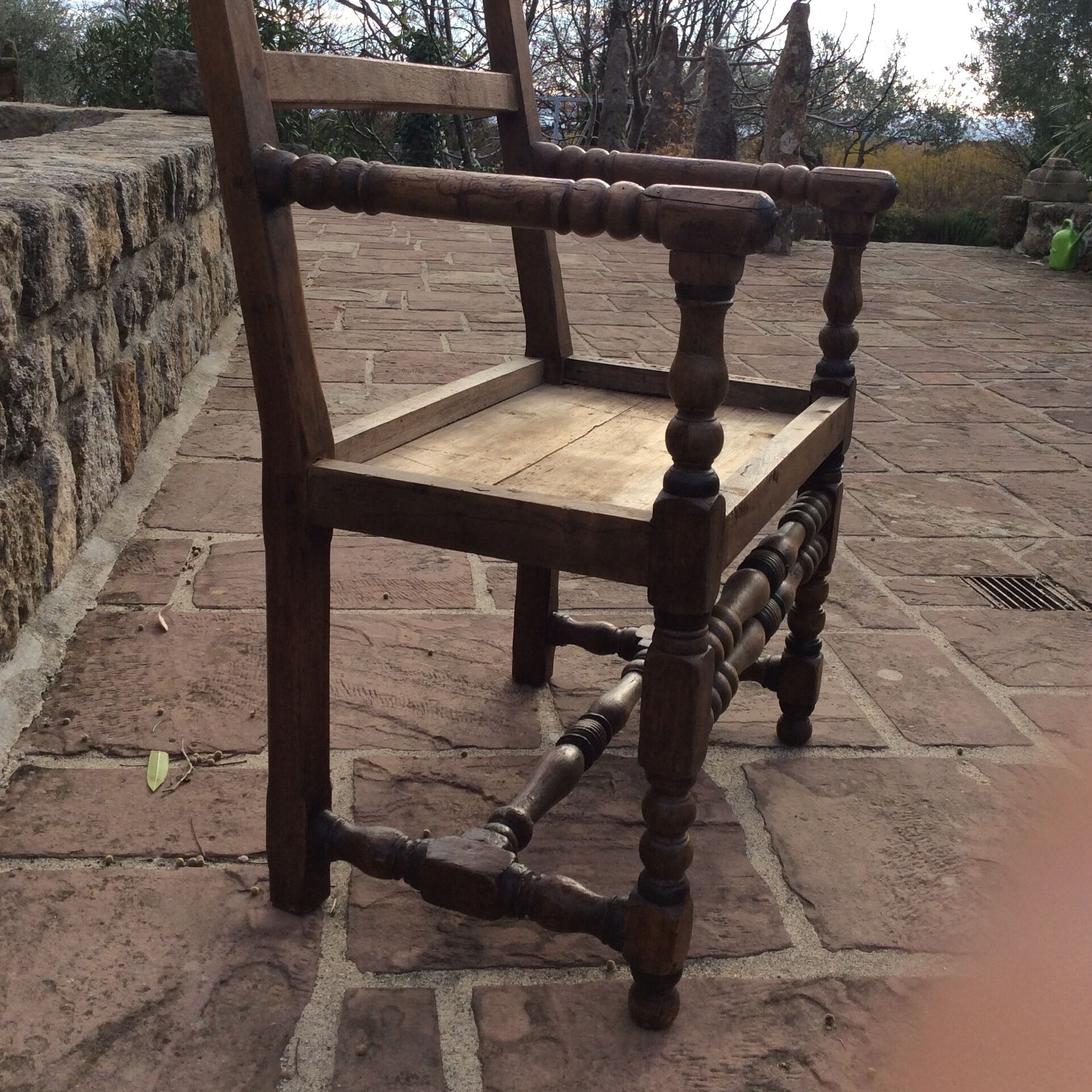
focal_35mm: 38
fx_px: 1356
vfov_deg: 43.8
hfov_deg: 43.9
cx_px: 545
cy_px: 477
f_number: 2.4
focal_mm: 3.3
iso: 32
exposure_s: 1/724
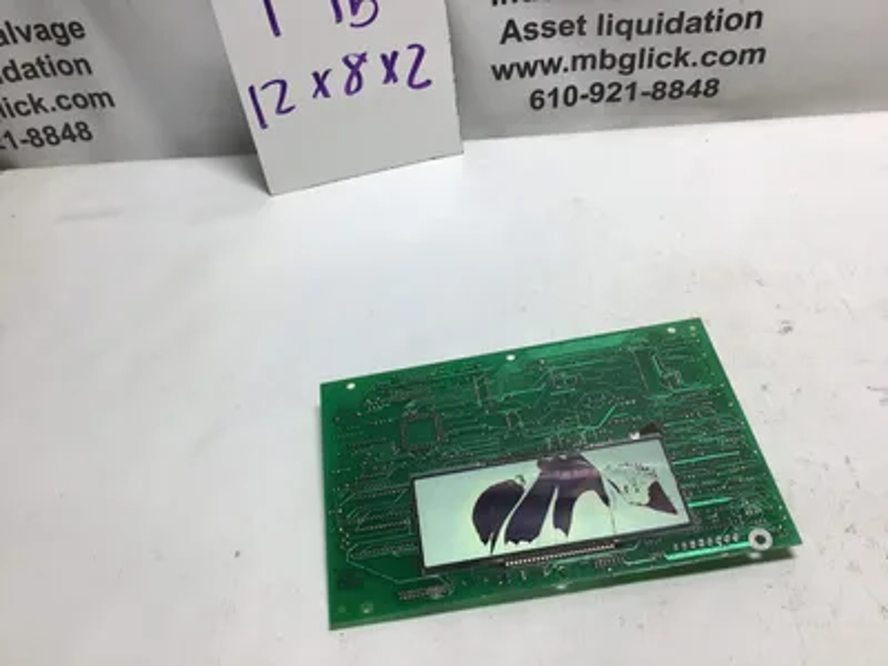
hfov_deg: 58.4
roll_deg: +7.4
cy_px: 333
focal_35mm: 31
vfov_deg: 45.4
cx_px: 444
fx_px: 795
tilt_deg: -44.1
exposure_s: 1/169
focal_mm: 3.3
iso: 25
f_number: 2.4
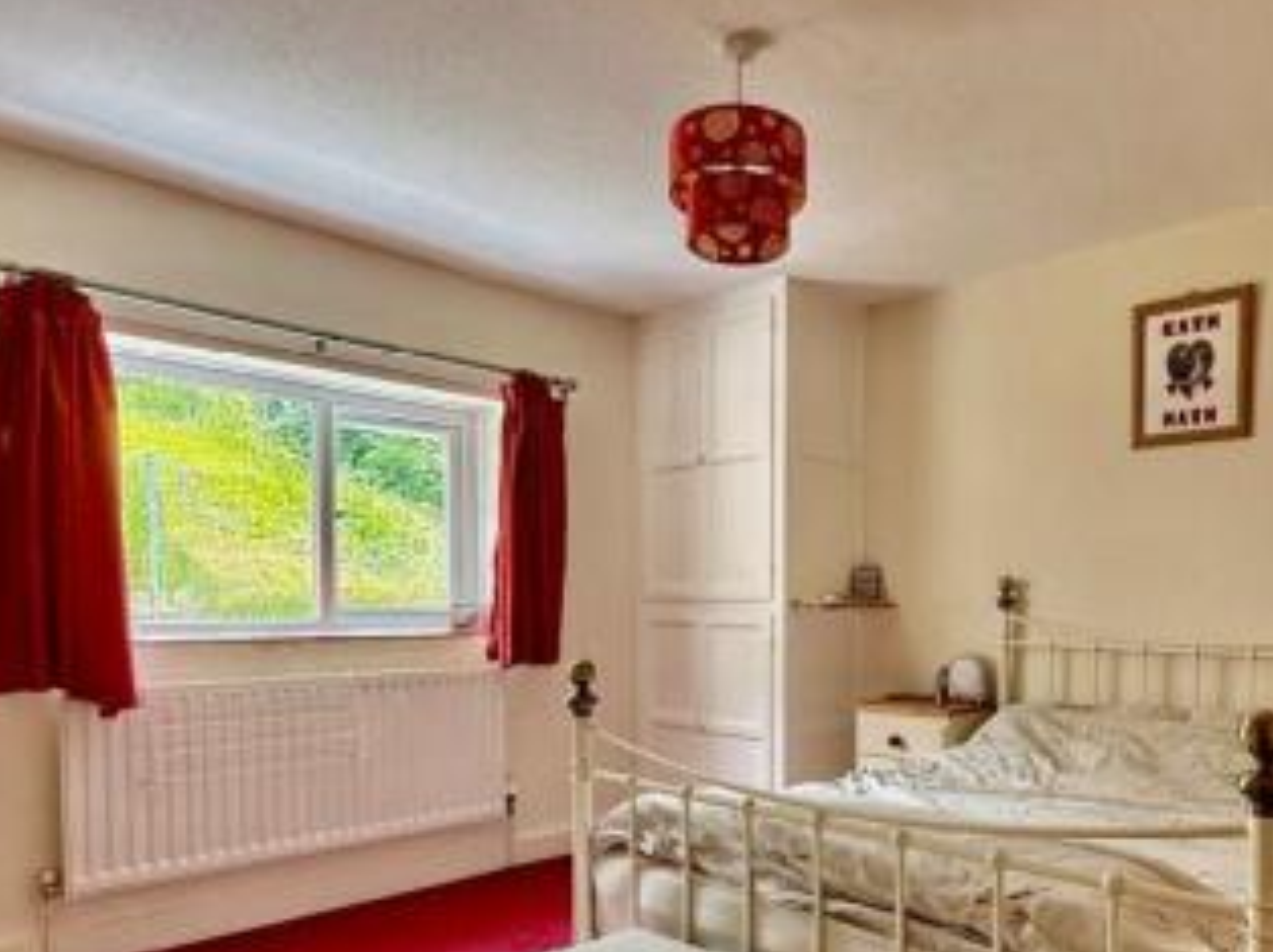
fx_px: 955
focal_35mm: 26
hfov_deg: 66.5
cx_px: 784
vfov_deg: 52.0
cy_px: 638
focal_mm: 2.22
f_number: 2.2
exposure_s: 1/99
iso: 160
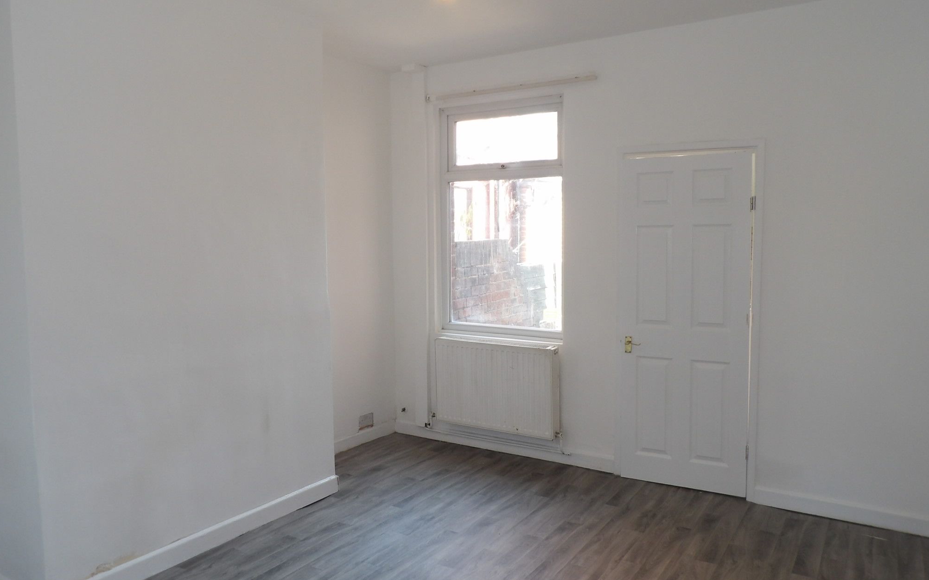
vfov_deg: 47.6
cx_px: 471
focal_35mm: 26
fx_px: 658
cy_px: 289
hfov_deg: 70.4
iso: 139
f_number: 3.2
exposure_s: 1/33
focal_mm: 4.3
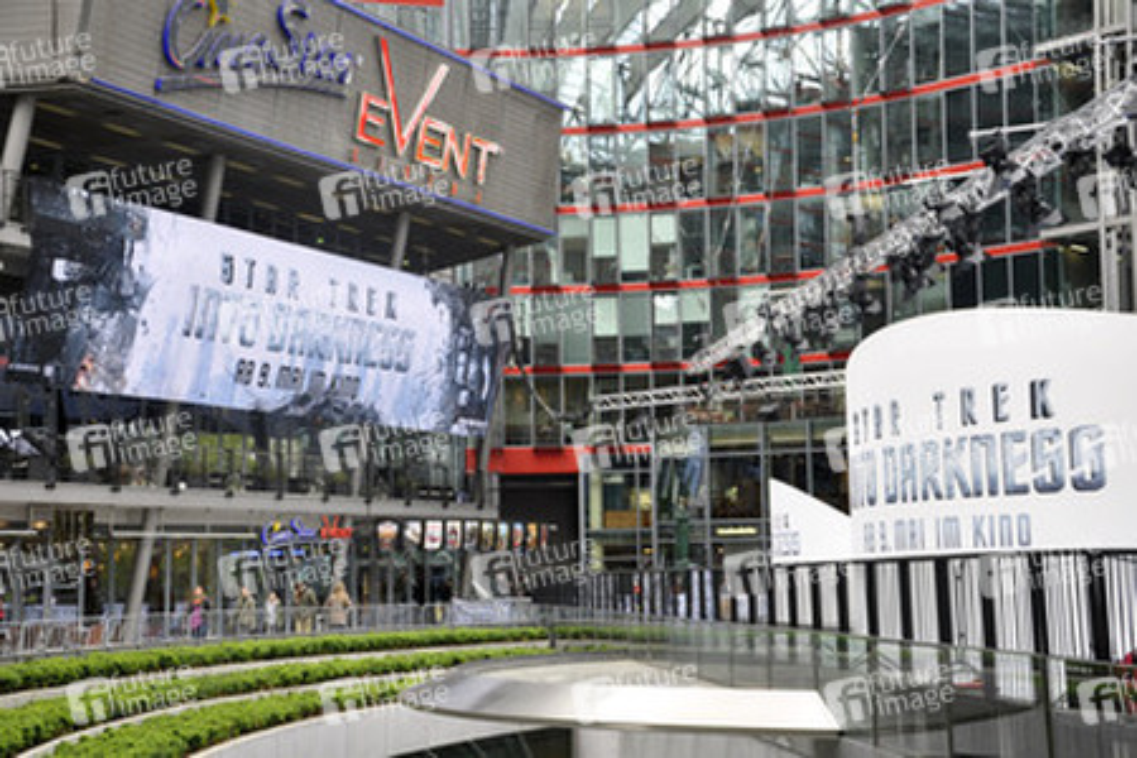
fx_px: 1800
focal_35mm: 57
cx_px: 568
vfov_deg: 23.8
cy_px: 379
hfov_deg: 35.1
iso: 400
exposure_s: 1/125
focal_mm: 38
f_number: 5.6
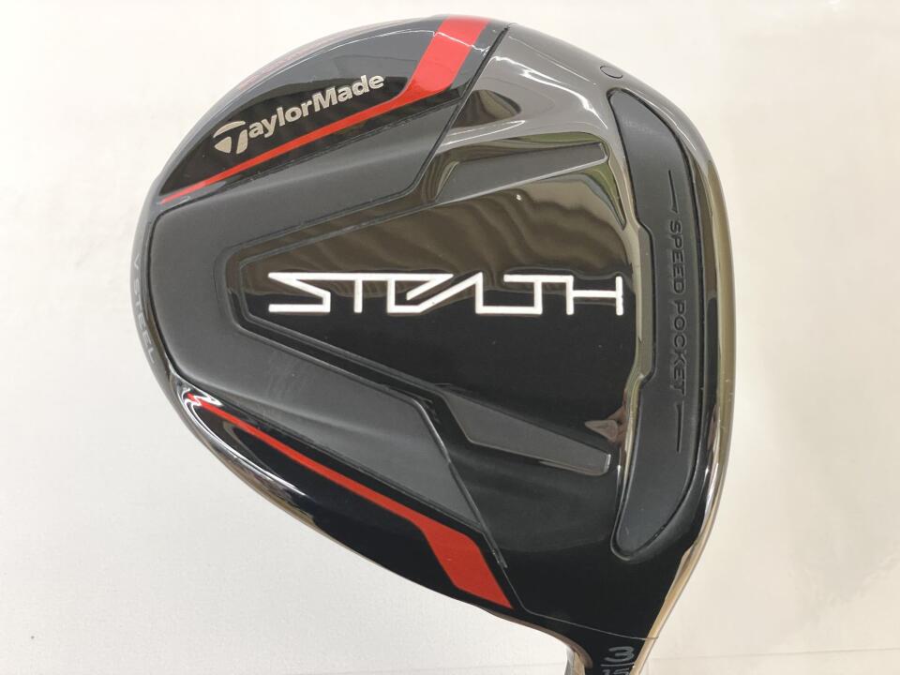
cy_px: 338
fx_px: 1352
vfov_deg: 28.0
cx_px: 450
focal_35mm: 52
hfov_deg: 36.8
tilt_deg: -62.7
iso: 200
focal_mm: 6
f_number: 2
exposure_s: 1/60
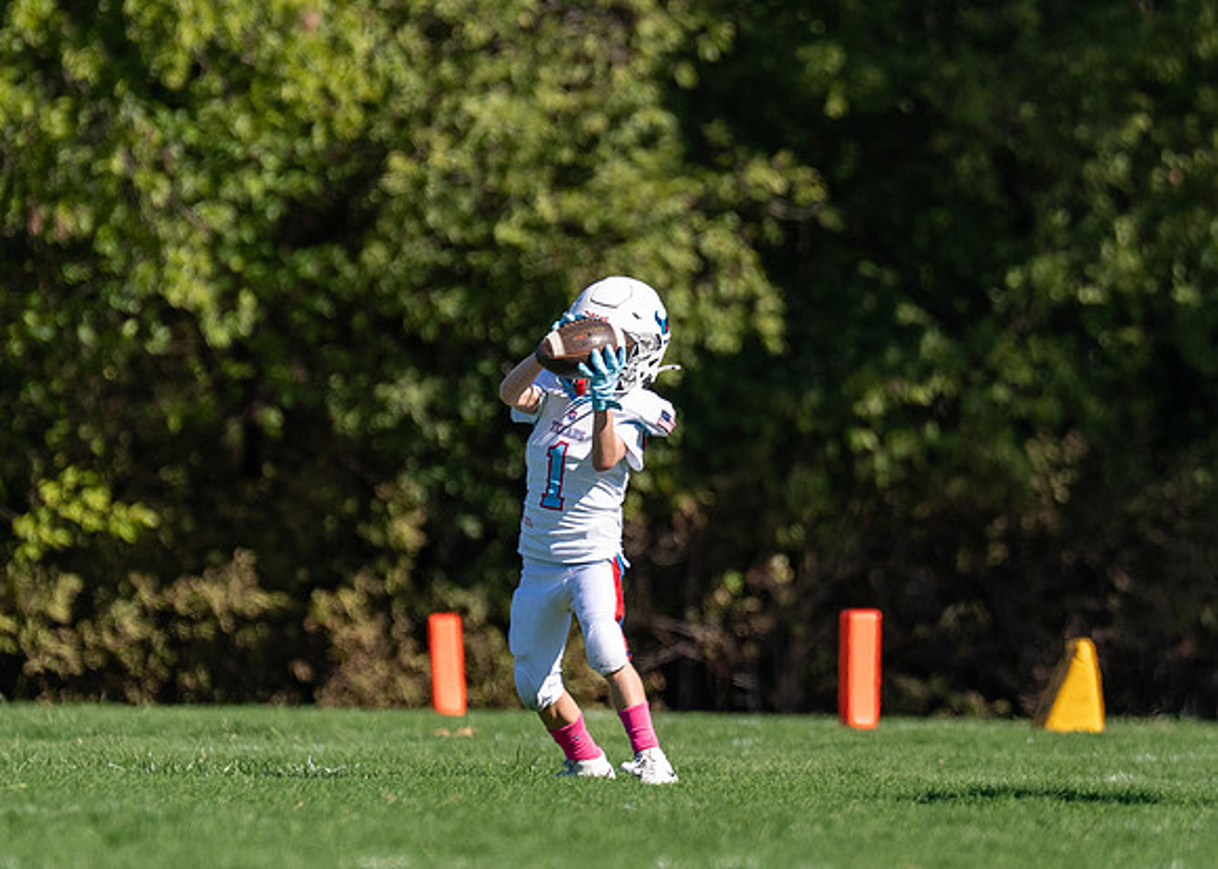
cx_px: 629
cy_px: 428
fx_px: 21178
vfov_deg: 2.4
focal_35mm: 612
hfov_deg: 3.3
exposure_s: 1/2000
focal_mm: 200
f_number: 2.8
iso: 100
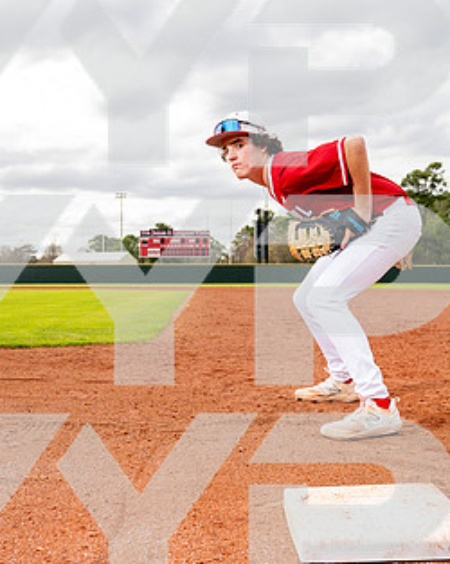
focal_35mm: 47
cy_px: 291
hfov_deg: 32.1
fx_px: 783
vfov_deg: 39.6
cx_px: 220
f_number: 4
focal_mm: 27
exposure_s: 1/250
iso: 100
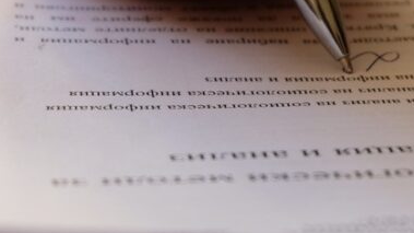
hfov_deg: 14.9
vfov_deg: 8.4
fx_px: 1580
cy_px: 107
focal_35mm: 144
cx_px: 309
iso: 800
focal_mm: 50
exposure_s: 1/58
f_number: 5.6
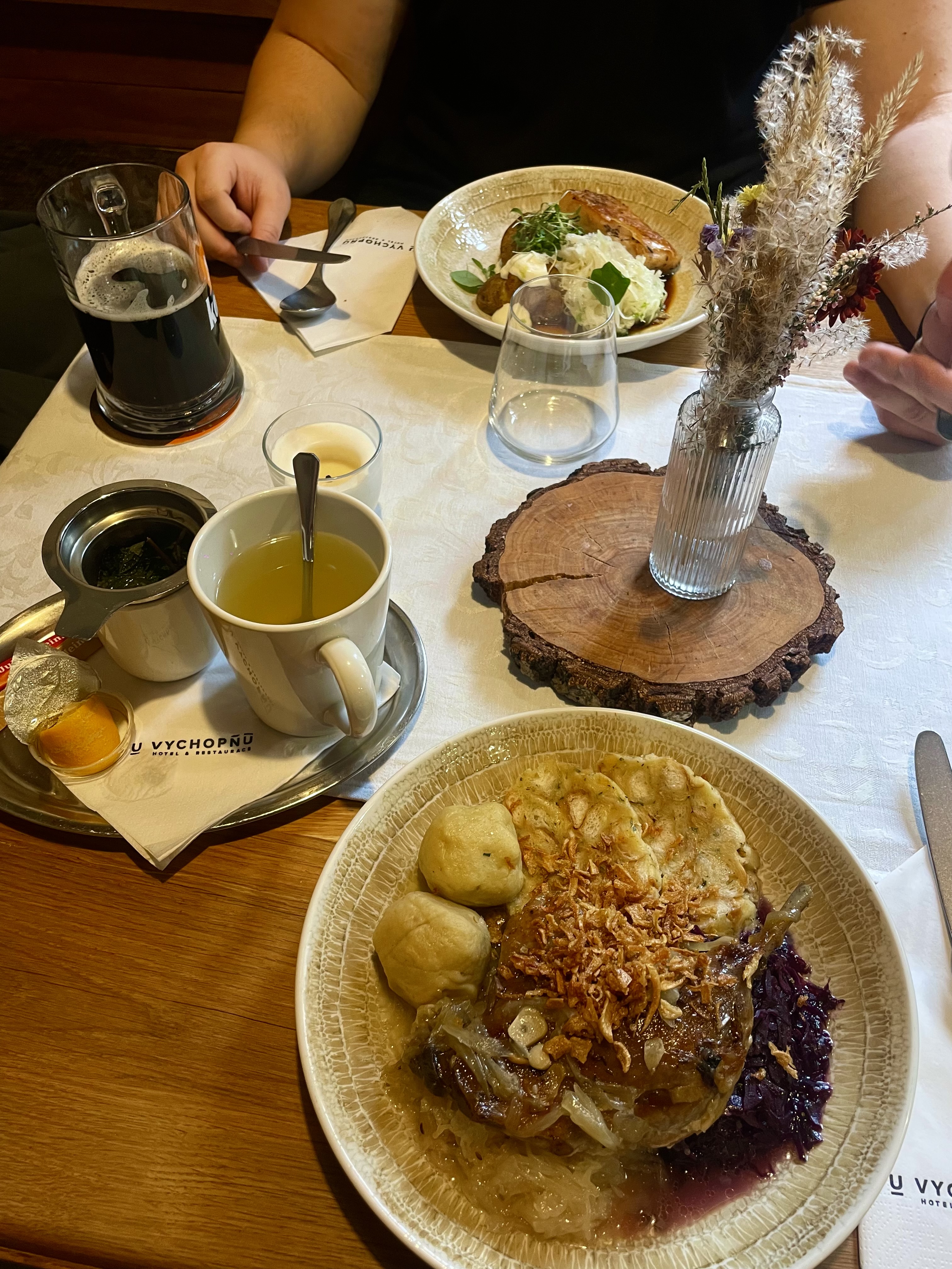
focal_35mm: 26
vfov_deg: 67.3
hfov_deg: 53.1
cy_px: 634
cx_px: 476
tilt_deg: -52.0
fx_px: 953
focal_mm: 4.2
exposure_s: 1/50
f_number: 1.6
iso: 125
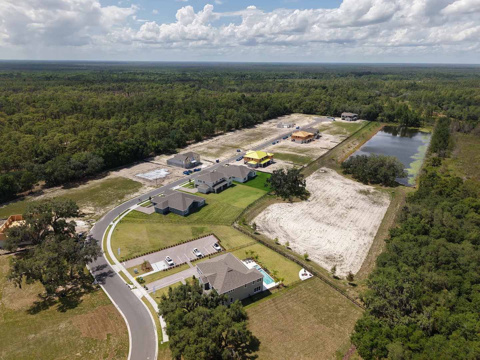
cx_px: 240
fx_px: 333
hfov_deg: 71.6
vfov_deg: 56.8
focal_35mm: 24
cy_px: 180
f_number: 1.8
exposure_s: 1/90
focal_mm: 8.67
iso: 100
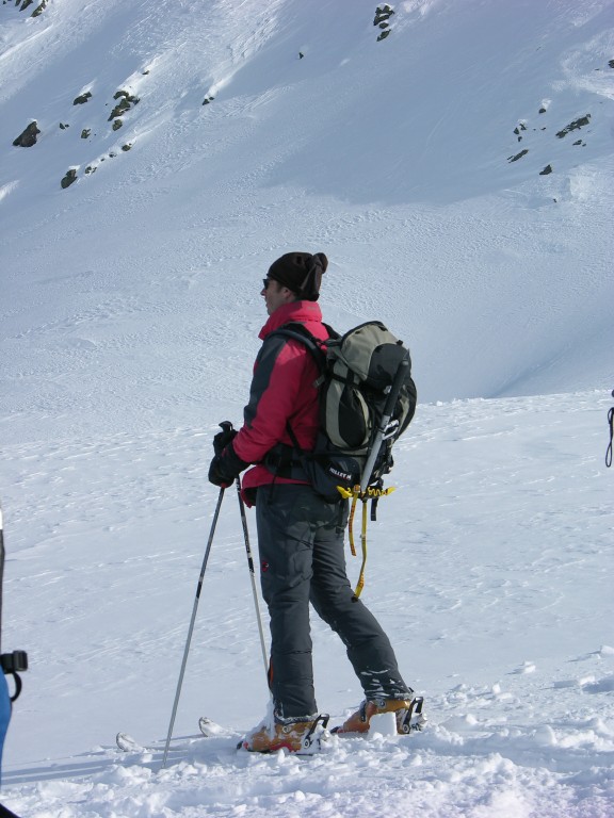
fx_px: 2365
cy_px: 409
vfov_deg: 19.6
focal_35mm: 100
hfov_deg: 14.8
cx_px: 307
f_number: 5.8
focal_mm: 25.4
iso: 50
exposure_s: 1/434
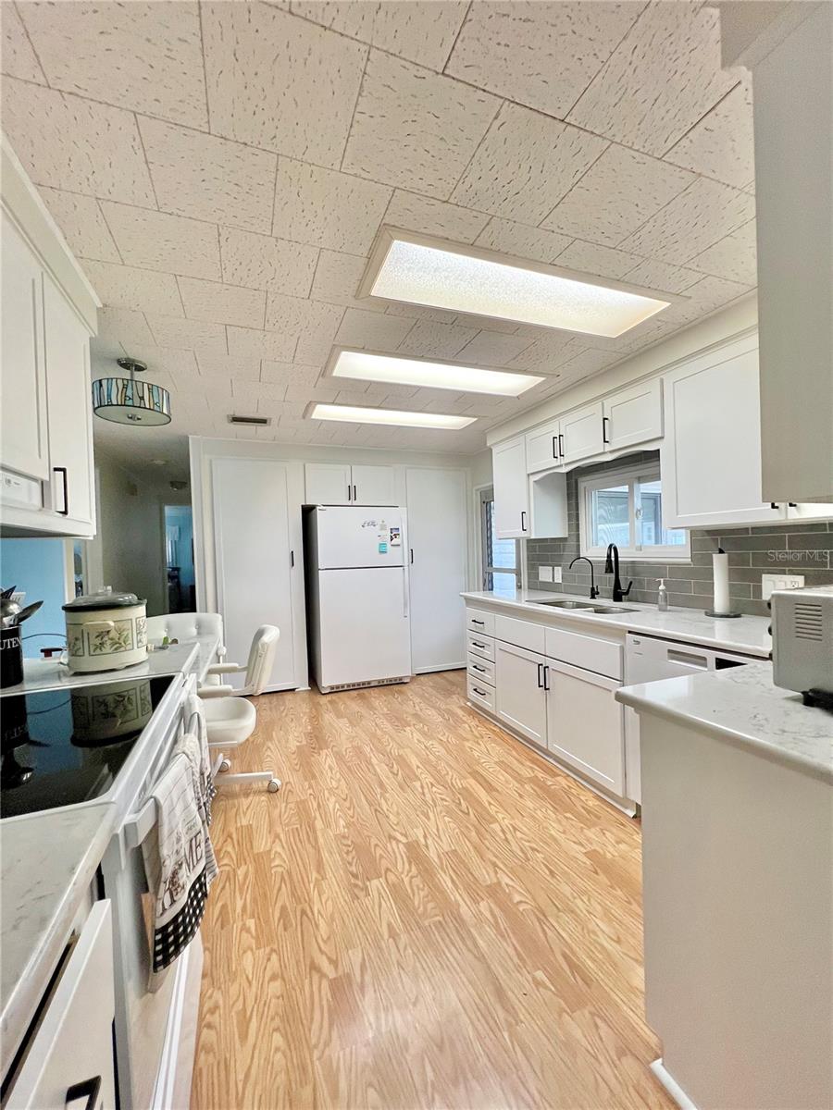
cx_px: 416
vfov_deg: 106.2
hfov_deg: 89.9
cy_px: 555
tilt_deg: -1.0
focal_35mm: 13
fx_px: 417
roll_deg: +1.6
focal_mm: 1.57
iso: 125
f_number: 1.8
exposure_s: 1/120
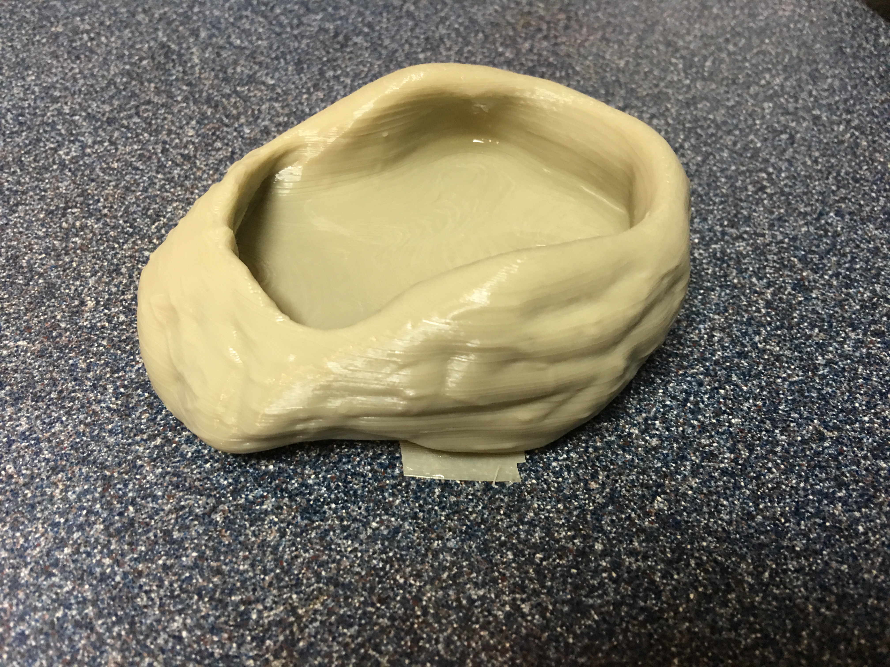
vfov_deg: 48.2
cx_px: 445
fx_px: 746
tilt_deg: -44.3
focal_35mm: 29
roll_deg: +0.2
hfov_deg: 61.7
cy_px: 334
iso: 64
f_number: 2.2
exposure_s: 1/15
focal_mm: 4.15
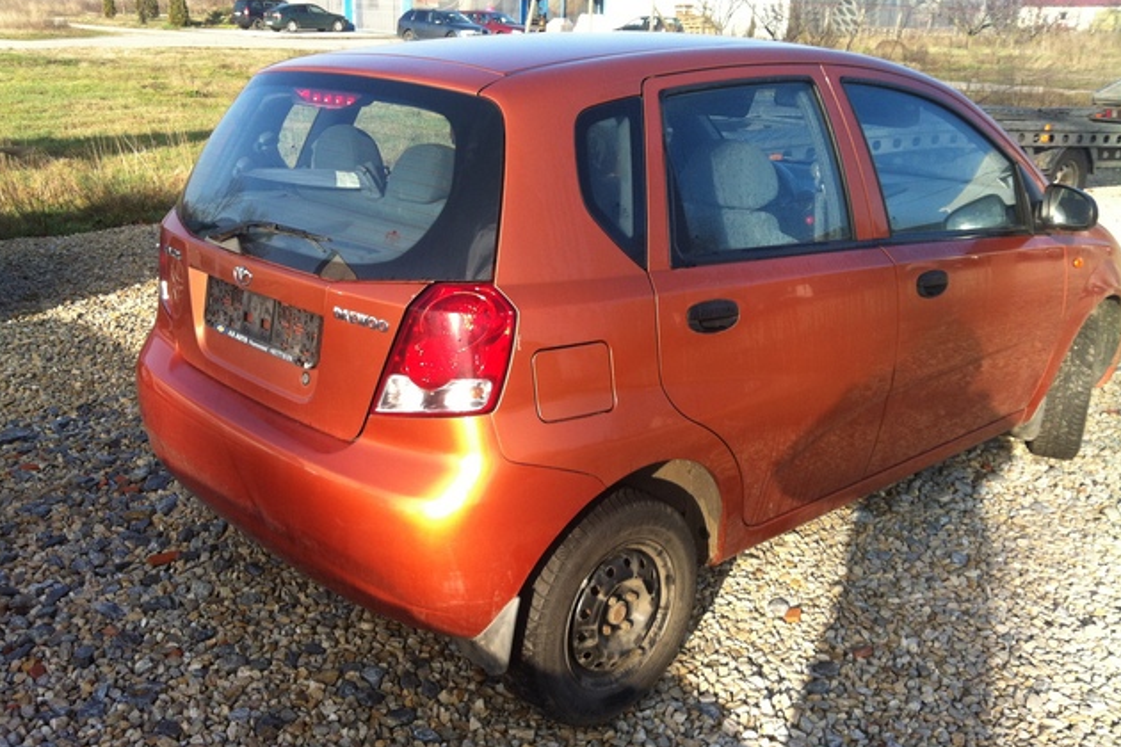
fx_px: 1152
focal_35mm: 37
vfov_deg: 35.9
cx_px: 555
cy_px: 398
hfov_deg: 51.9
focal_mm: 3.85
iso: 80
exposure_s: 1/444
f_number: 2.8
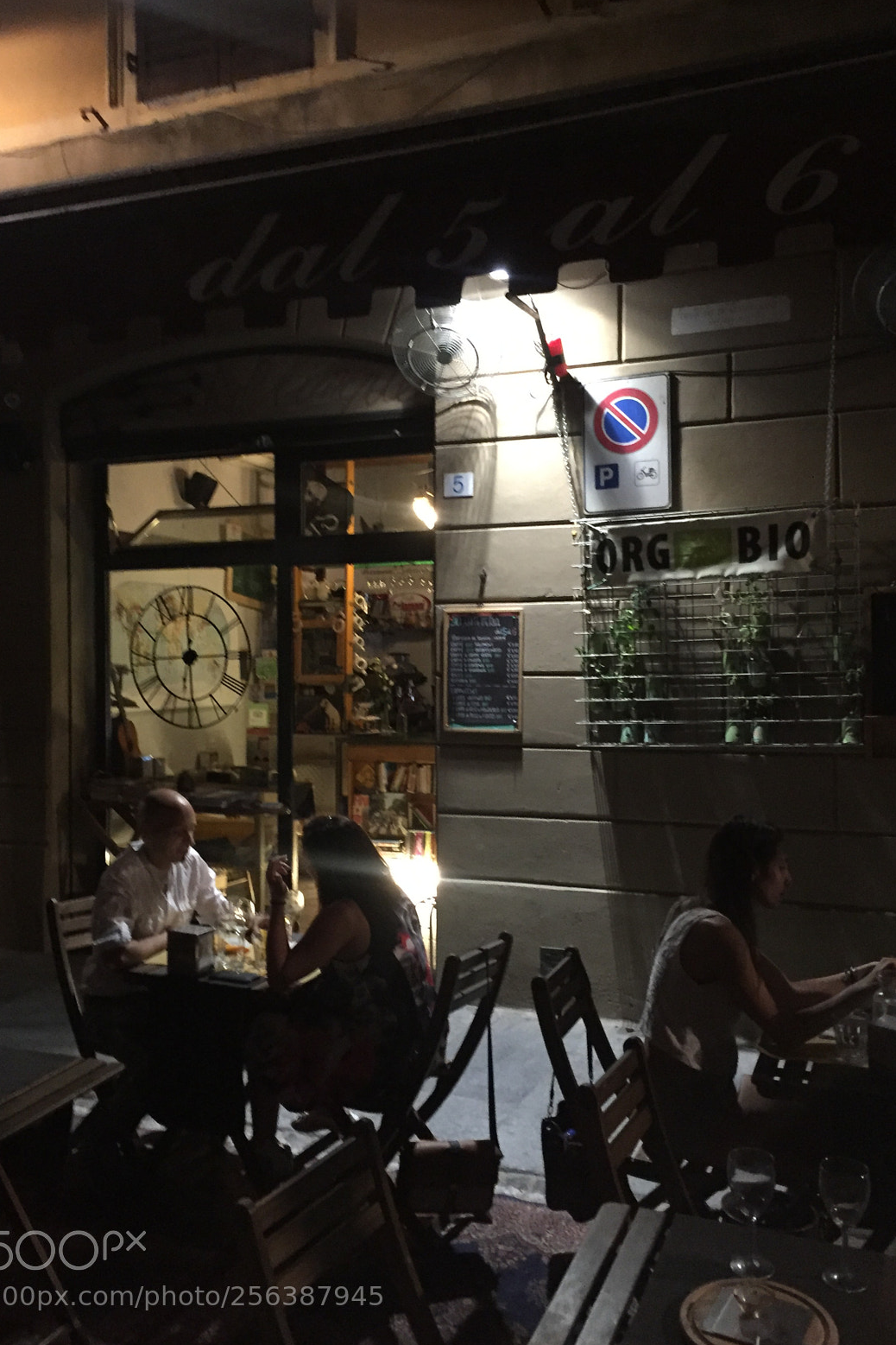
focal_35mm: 31
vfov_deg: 60.3
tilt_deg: -1.2
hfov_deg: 42.3
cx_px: 450
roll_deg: +0.3
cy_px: 673
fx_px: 1157
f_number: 2.2
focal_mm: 4.15
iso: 320
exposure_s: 1/17
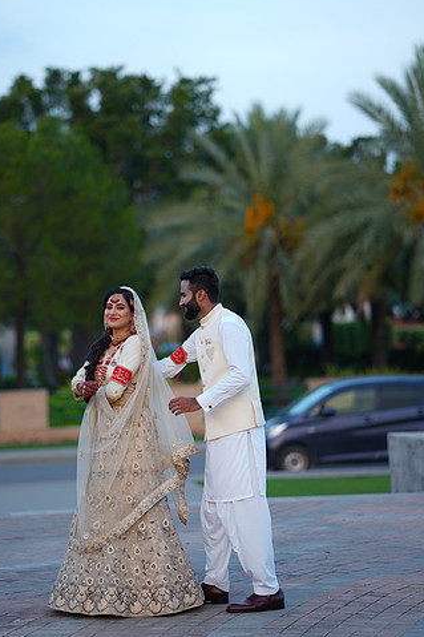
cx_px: 173
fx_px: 1821
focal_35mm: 103
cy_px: 303
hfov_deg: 13.3
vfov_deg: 19.8
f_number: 1.4
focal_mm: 85
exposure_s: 1/400
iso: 80
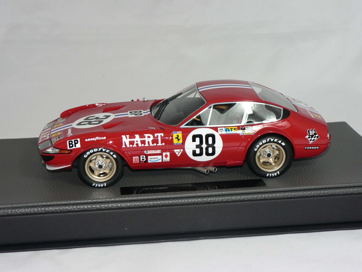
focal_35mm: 67
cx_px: 181
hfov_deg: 29.0
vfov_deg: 21.9
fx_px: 701
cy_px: 136
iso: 80
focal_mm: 11.2
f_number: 3.2
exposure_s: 1/60
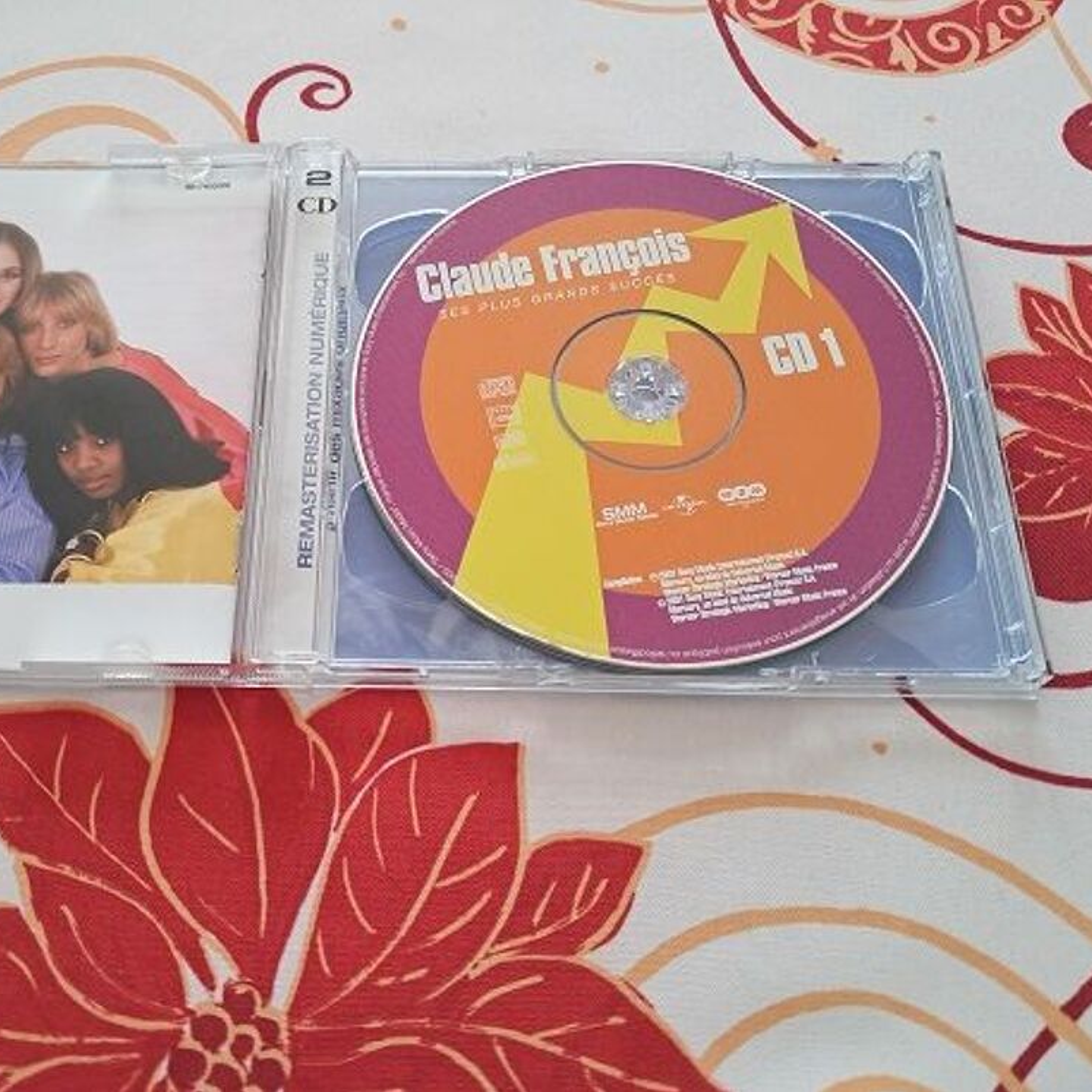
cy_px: 547
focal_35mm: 32
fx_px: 1142
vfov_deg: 51.1
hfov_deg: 50.4
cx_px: 384
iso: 500
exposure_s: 1/50
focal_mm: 4
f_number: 1.8
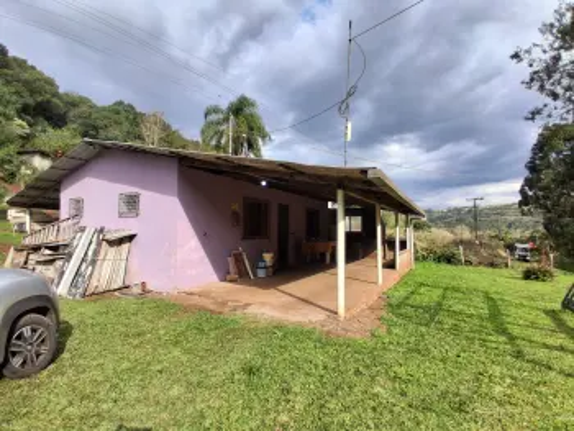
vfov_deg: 74.8
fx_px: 282
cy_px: 216
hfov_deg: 91.0
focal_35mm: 17
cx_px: 287
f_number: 2.2
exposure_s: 1/754
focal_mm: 1.4
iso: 50
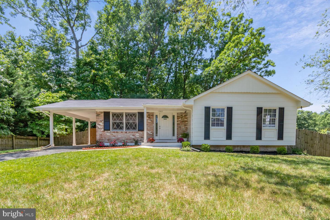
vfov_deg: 70.4
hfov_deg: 93.3
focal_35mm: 17
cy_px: 110
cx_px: 165
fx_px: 156
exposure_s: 1/125
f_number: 10
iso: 200
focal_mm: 11.5
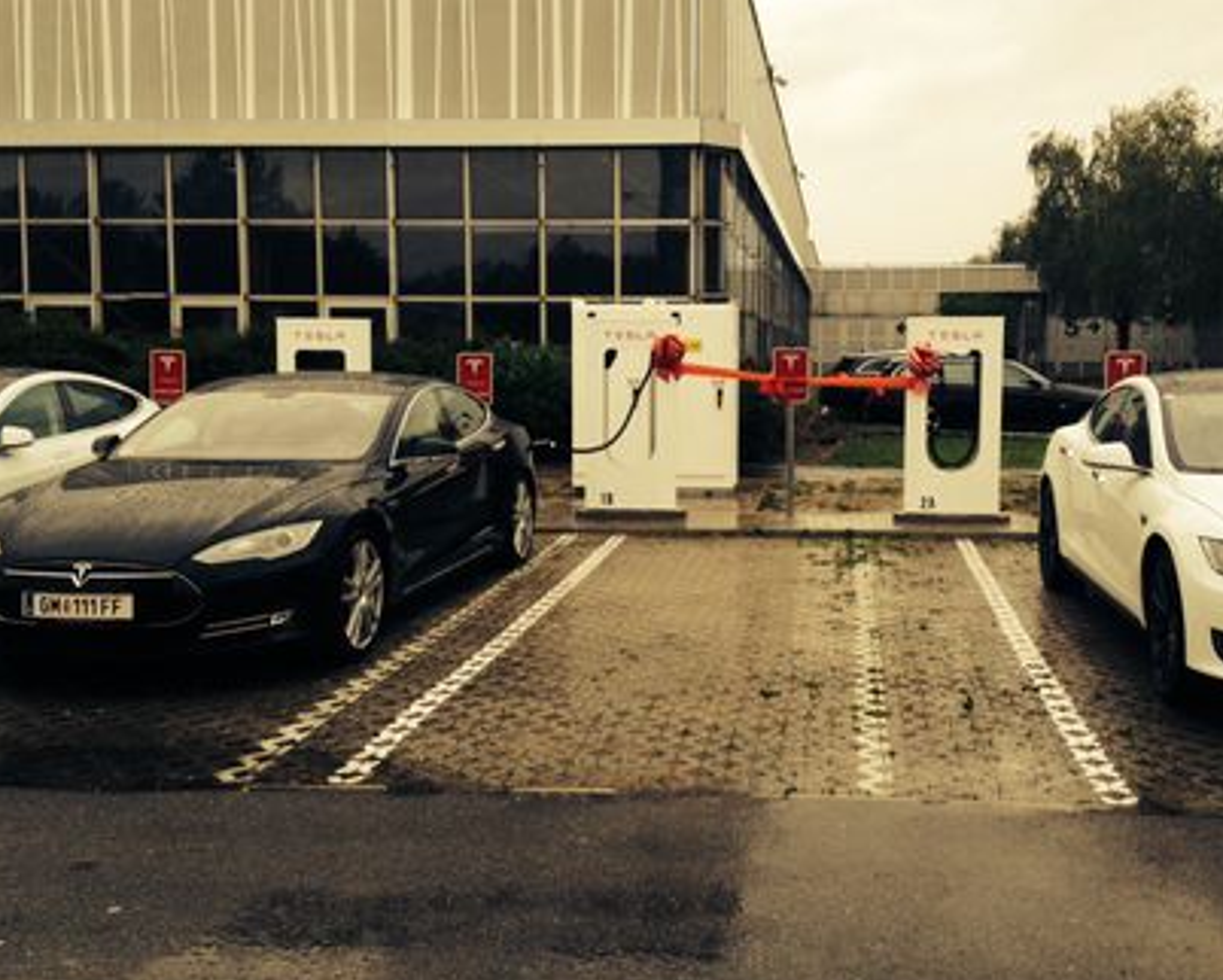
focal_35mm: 41
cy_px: 460
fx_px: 1485
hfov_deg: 44.6
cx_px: 700
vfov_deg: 36.5
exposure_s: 1/176
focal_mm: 4.12
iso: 50
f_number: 2.4
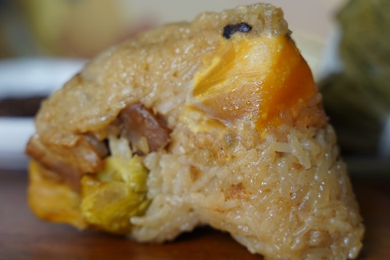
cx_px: 197
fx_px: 1430
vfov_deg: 10.4
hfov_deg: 15.5
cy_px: 111
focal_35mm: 132
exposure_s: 1/80
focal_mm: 75
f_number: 4
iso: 125
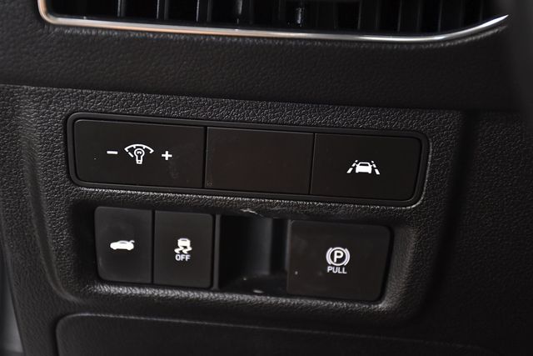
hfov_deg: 21.9
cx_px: 266
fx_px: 1377
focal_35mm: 93
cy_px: 178
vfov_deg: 14.7
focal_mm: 62
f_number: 5
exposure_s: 1/125
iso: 2500
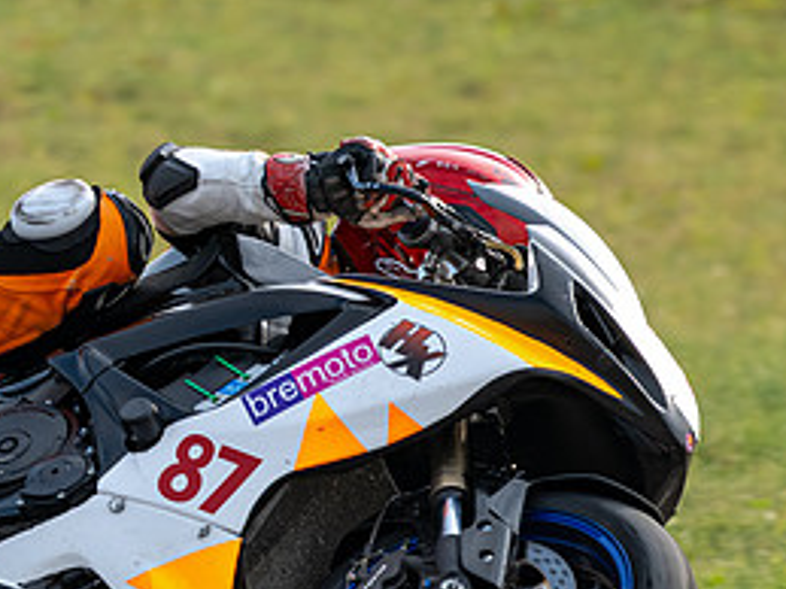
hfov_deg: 2.6
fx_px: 17249
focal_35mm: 760
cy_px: 475
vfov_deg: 2.0
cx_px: -21
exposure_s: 1/1250
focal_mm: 280
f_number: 5.6
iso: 360
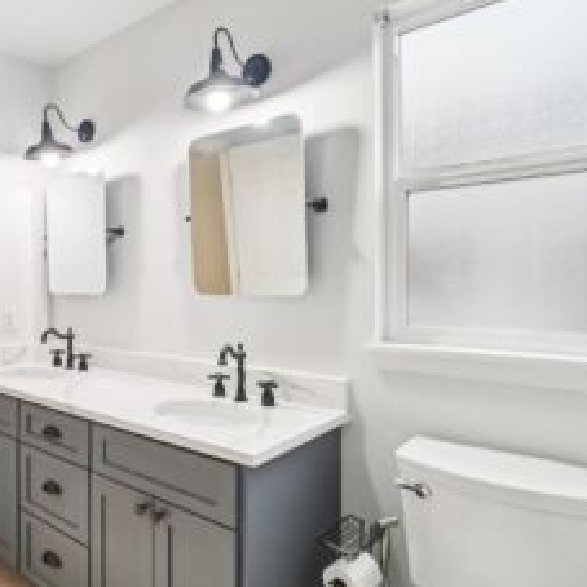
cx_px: 150
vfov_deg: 65.0
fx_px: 460
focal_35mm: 24
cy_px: 299
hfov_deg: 61.5
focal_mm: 16
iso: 1600
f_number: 8
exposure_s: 1/50
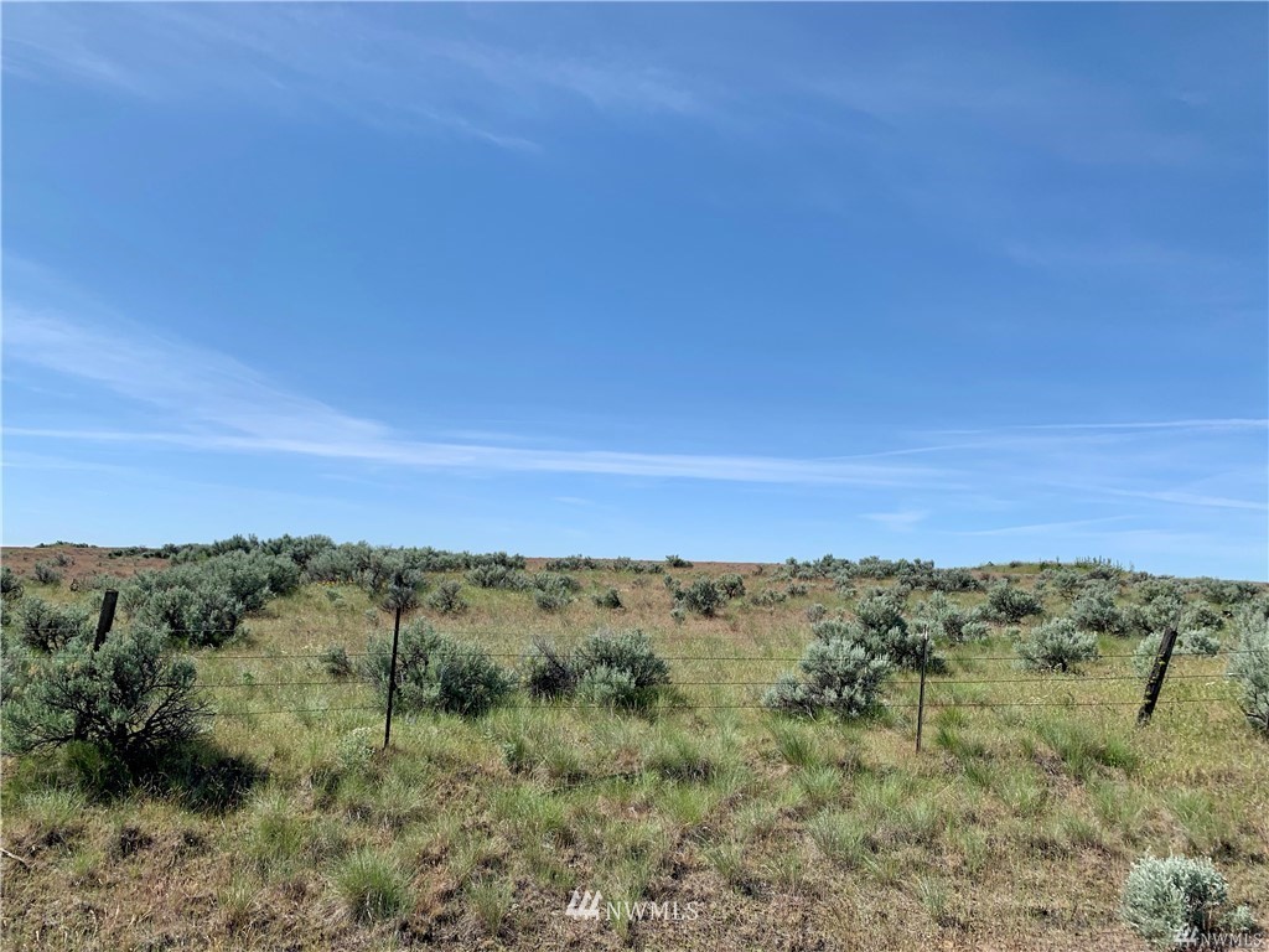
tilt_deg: +6.5
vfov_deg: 53.1
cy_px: 476
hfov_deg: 67.3
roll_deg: -2.5
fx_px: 953
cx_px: 634
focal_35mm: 26
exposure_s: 1/3086
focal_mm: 4.25
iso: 25
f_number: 1.8
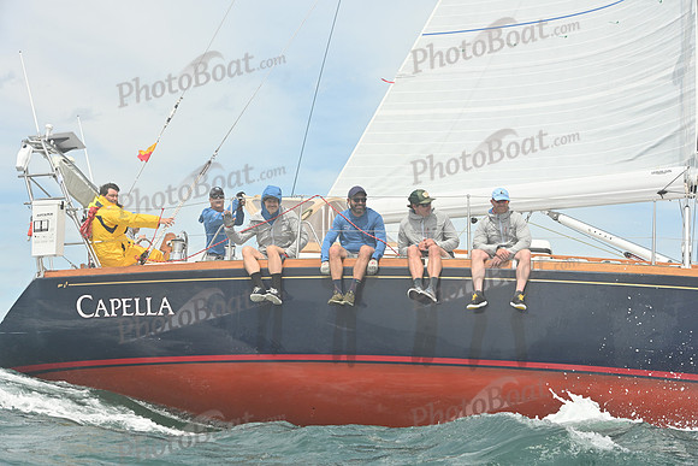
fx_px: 1357
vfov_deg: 19.5
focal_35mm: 70
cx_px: 349
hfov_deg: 28.8
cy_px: 233
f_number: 8
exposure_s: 1/1250
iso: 320
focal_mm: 70
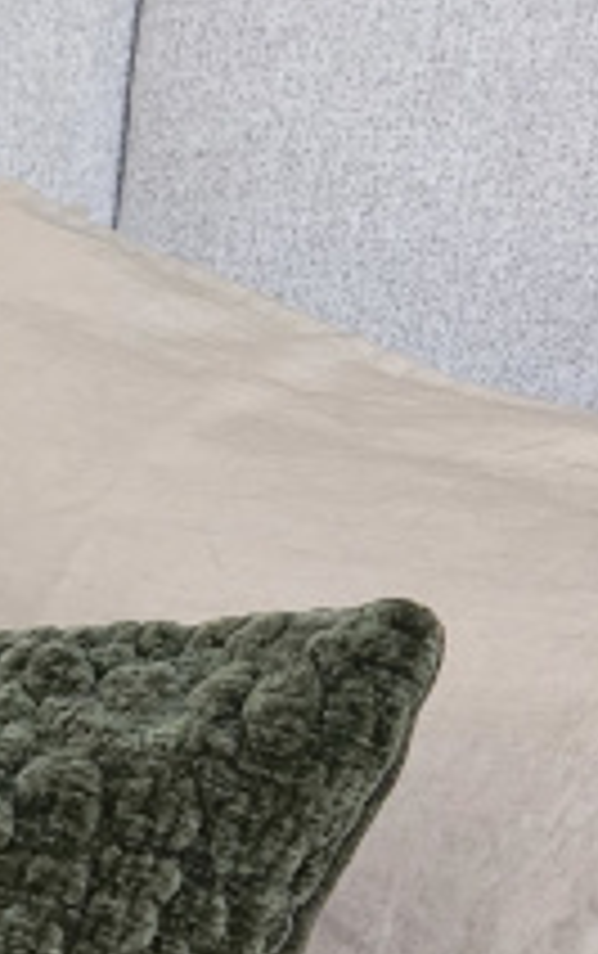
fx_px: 2627
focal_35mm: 101
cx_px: -598
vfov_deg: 20.1
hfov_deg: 11.7
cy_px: 873
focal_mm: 5.4
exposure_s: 1/120
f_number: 1.8
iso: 1000
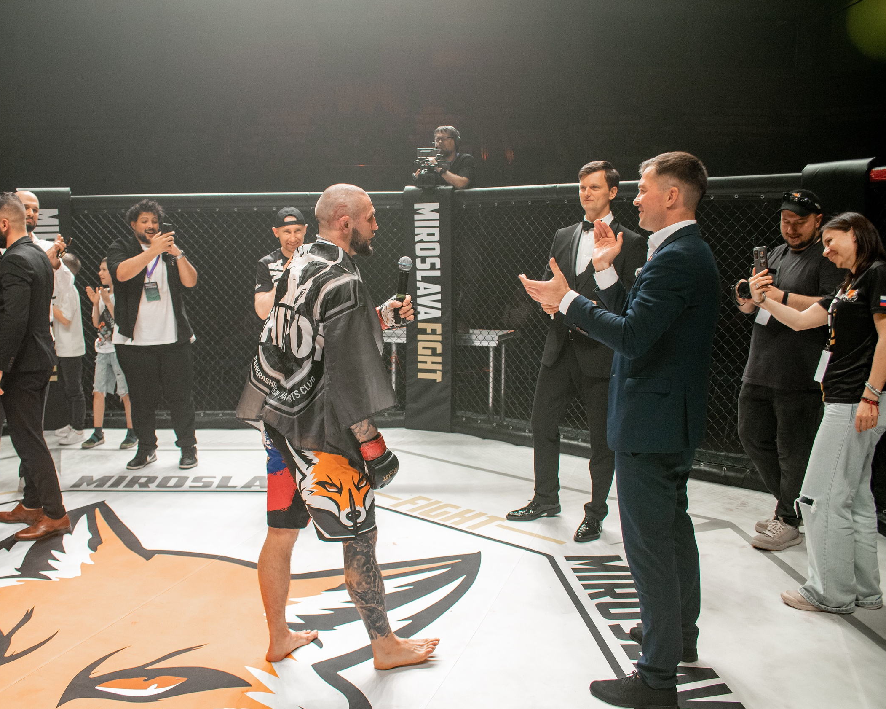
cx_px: 379
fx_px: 839
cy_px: 350
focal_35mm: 32
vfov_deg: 45.8
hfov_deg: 55.5
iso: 2000
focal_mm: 28
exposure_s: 1/640
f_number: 4
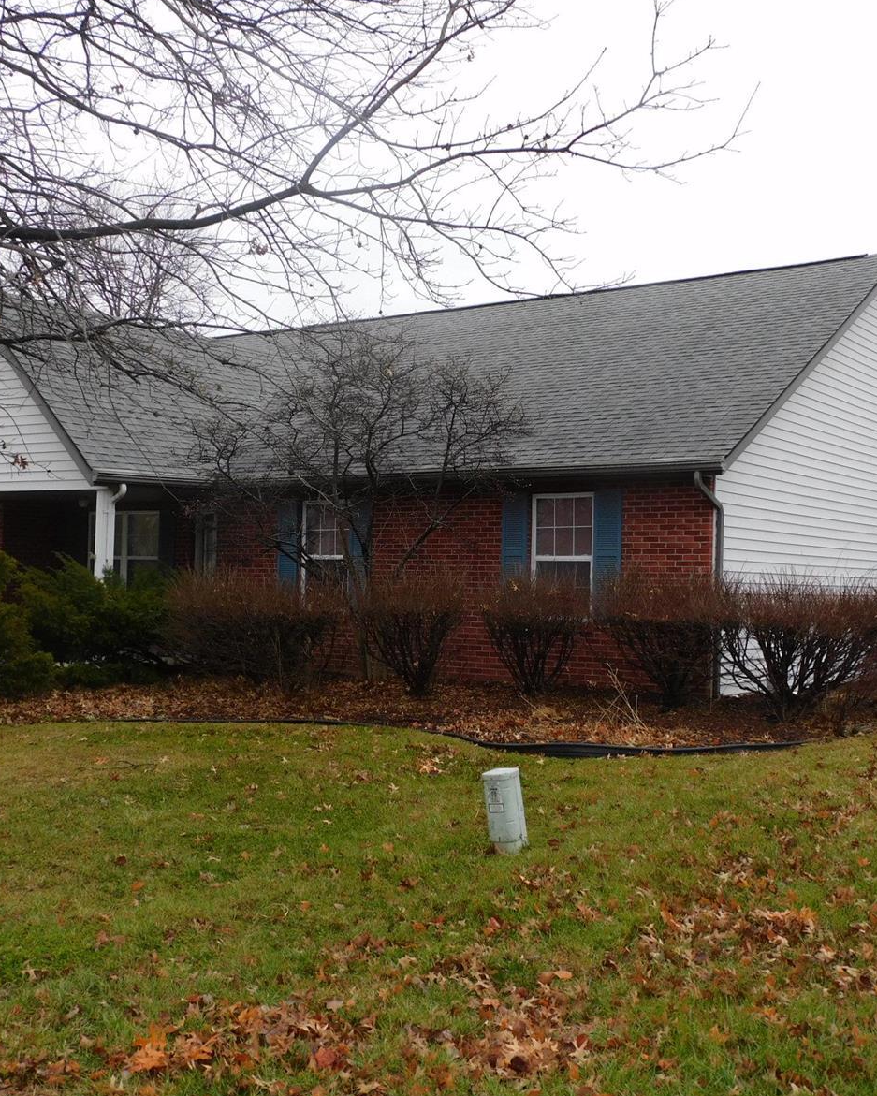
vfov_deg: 45.8
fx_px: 1298
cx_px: 484
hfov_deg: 37.3
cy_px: 548
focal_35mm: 40
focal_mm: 5.4
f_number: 3.5
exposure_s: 1/125
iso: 125
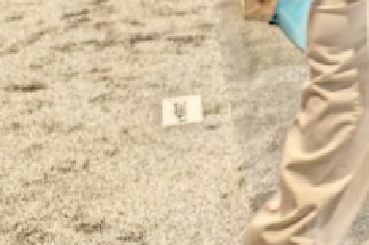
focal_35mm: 148
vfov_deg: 8.3
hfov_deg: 11.3
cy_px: -389
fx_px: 1516
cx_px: 920
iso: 400
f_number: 1.5
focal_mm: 7.73
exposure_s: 1/60
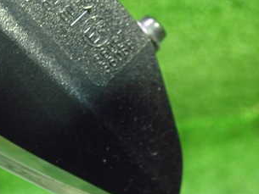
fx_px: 442
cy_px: 27
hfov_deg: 32.1
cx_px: 66
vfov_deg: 24.3
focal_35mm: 59
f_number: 2.3
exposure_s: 1/30
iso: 500
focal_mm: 5.4
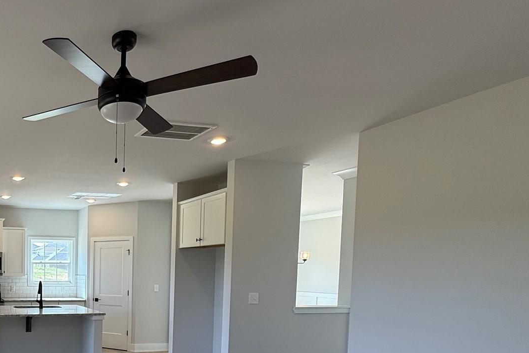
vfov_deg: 43.7
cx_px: 37
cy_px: 293
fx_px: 411
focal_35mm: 28
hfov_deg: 55.3
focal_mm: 2.22
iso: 80
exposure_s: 1/120
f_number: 2.2
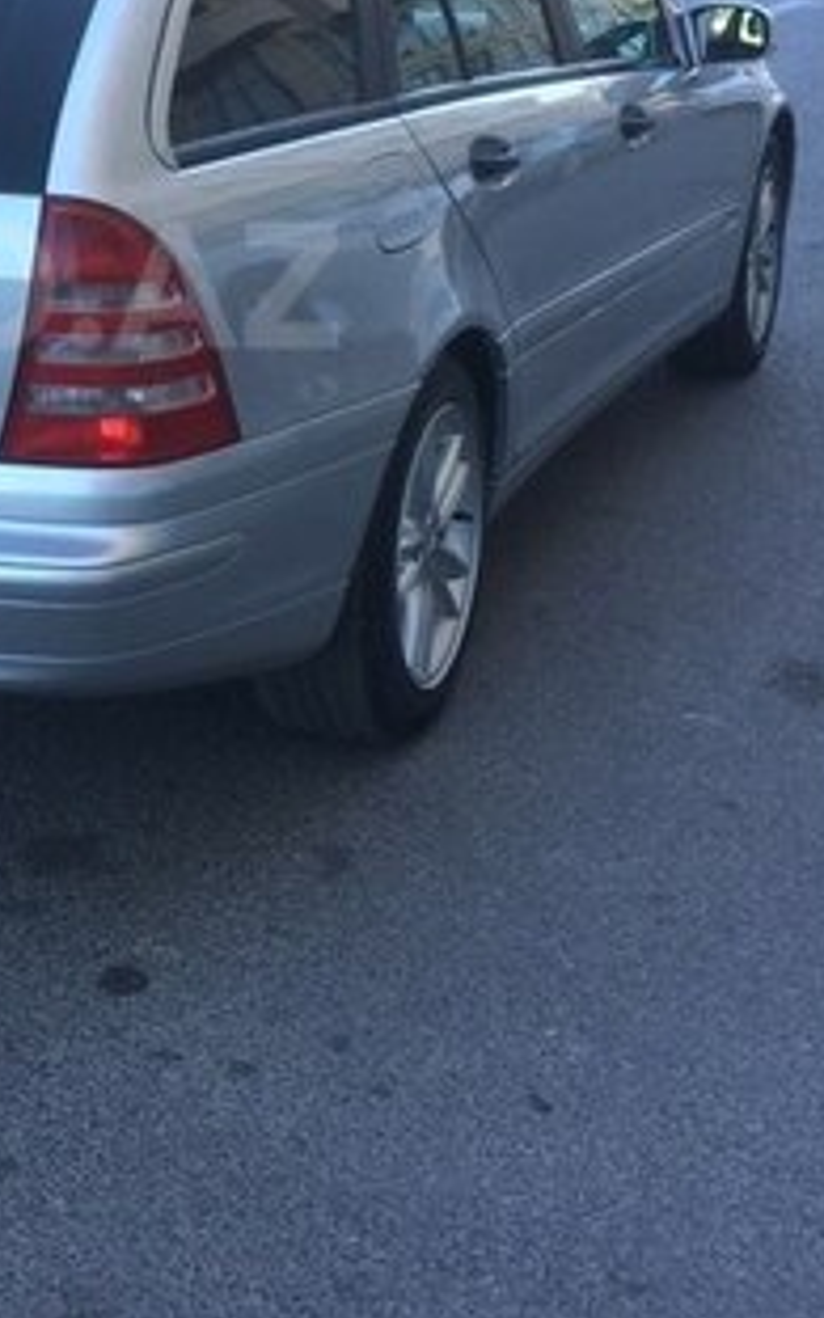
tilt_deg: -13.1
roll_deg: +0.2
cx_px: -93
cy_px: 285
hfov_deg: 19.2
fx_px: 2335
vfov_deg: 30.8
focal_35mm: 65
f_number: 2.2
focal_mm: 4.15
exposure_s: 1/342
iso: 32
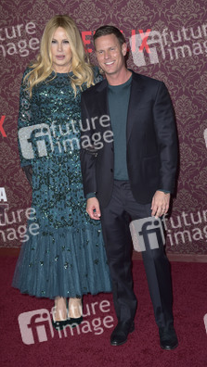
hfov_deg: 16.8
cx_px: 93
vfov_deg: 29.3
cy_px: 184
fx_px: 702
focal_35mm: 72
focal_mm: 68
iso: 400
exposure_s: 1/250
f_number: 6.3
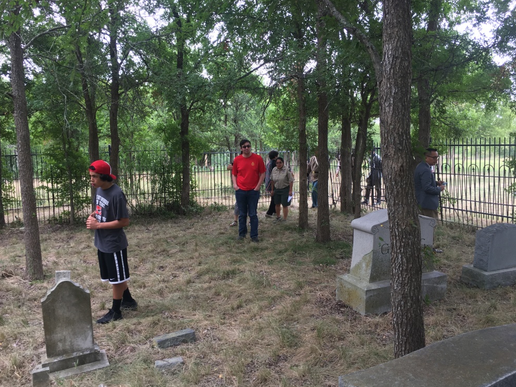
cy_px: 196
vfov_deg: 46.8
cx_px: 254
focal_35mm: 30
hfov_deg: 60.0
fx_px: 447
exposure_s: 1/60
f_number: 2.2
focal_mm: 4.15
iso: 32
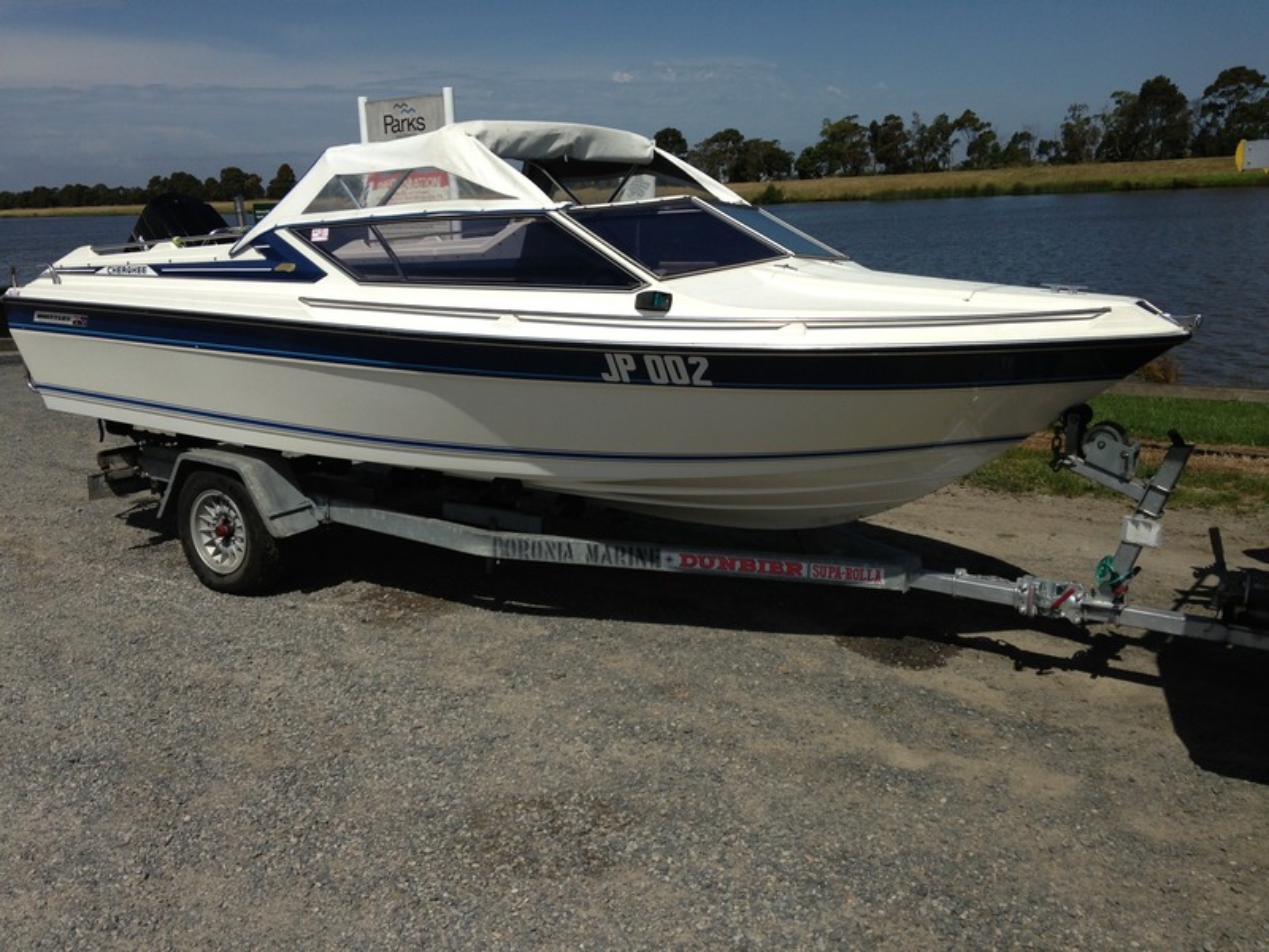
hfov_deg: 55.4
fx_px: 1210
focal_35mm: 33
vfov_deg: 42.9
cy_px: 476
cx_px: 634
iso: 50
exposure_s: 1/3623
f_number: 2.4
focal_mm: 4.13
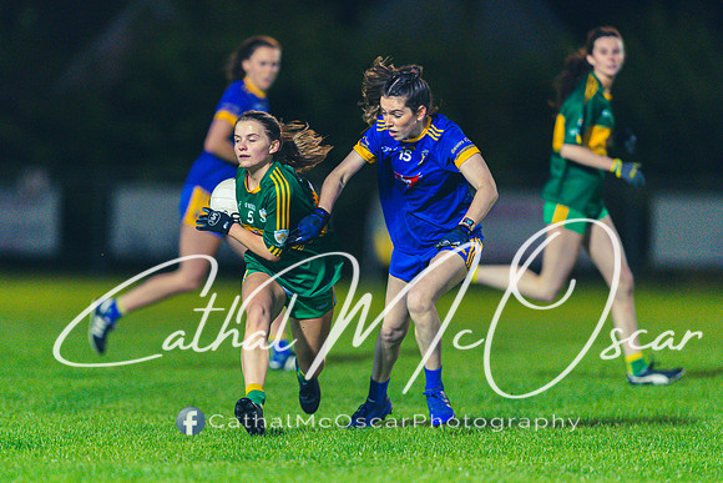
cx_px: 313
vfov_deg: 3.0
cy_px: 270
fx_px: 9221
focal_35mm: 459
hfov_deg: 4.5
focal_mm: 400
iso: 5000
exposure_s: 1/500
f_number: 2.8
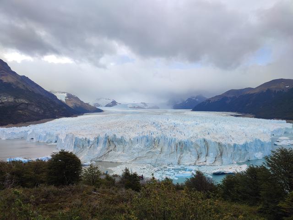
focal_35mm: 25
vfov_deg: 54.9
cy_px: 110
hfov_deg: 69.4
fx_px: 212
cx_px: 146
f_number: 1.9
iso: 50
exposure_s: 1/276
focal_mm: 6.04
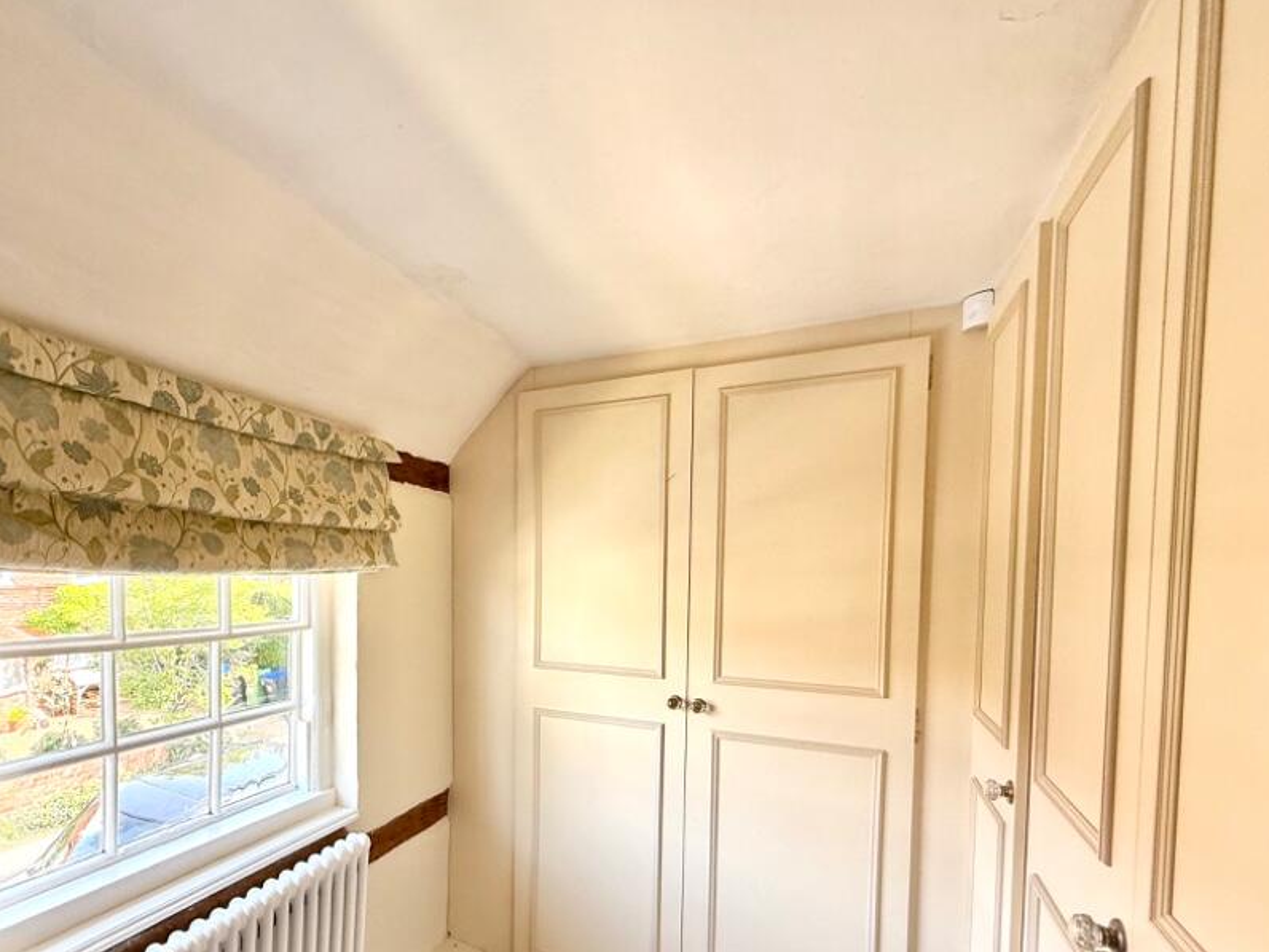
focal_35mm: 18
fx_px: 660
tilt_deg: -1.1
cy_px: 596
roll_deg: -0.6
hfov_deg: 86.0
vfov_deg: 70.4
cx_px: 472
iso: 64
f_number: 2.2
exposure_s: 1/99
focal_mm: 2.22
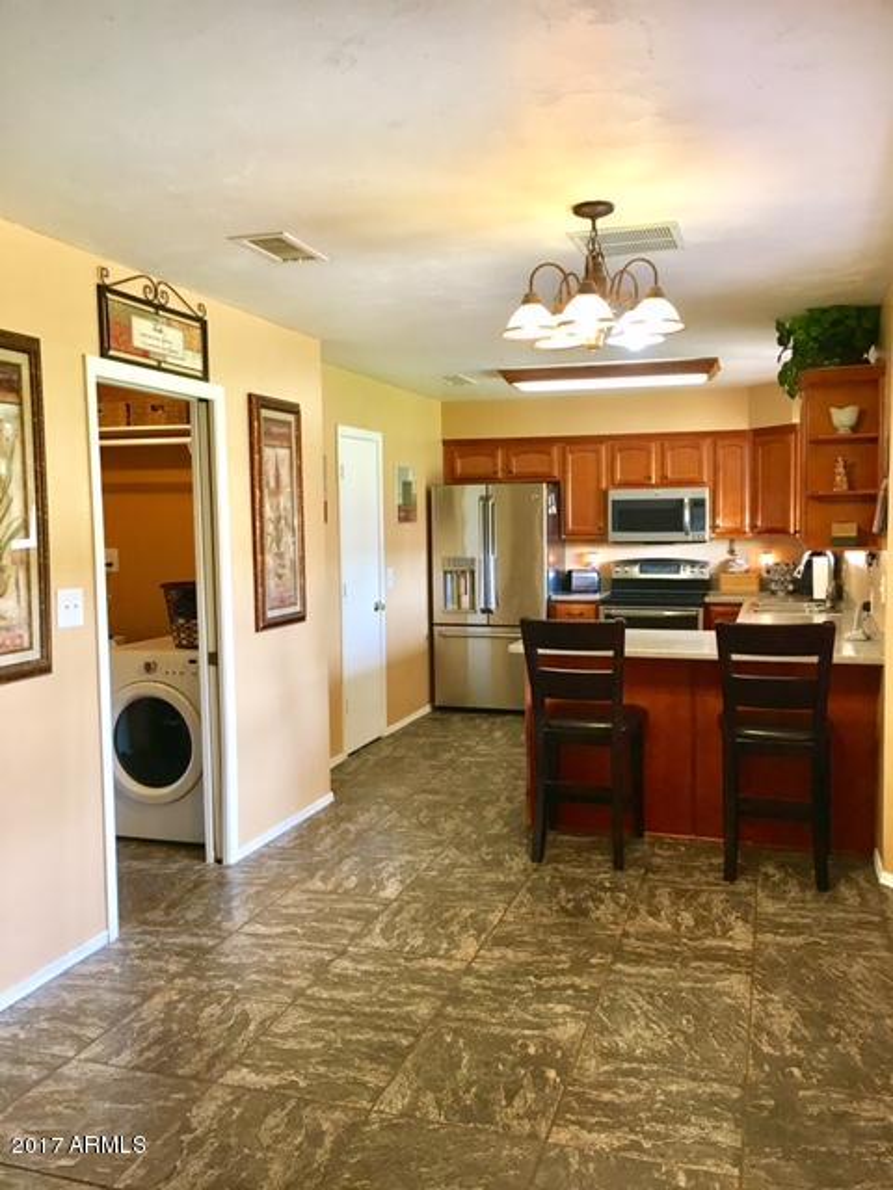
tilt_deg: -3.5
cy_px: 595
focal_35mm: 29
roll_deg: +0.1
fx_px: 997
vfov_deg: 61.7
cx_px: 446
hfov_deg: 48.2
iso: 80
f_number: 2.2
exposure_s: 1/30
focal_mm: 4.15
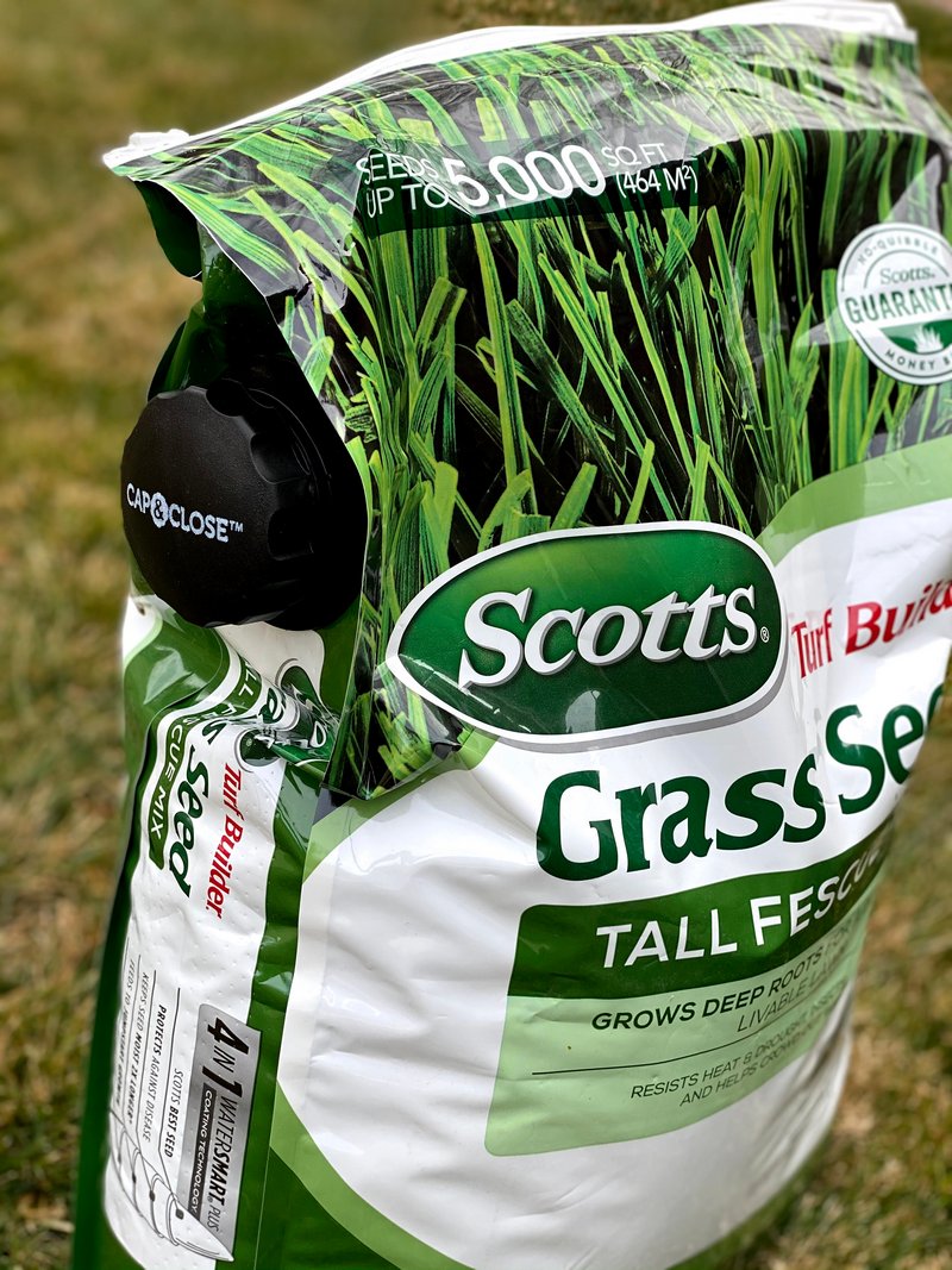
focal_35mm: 52
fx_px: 1907
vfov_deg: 36.8
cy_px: 635
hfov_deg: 28.0
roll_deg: -8.5
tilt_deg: -27.6
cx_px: 476
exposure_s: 1/304
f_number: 2
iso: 20
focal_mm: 6
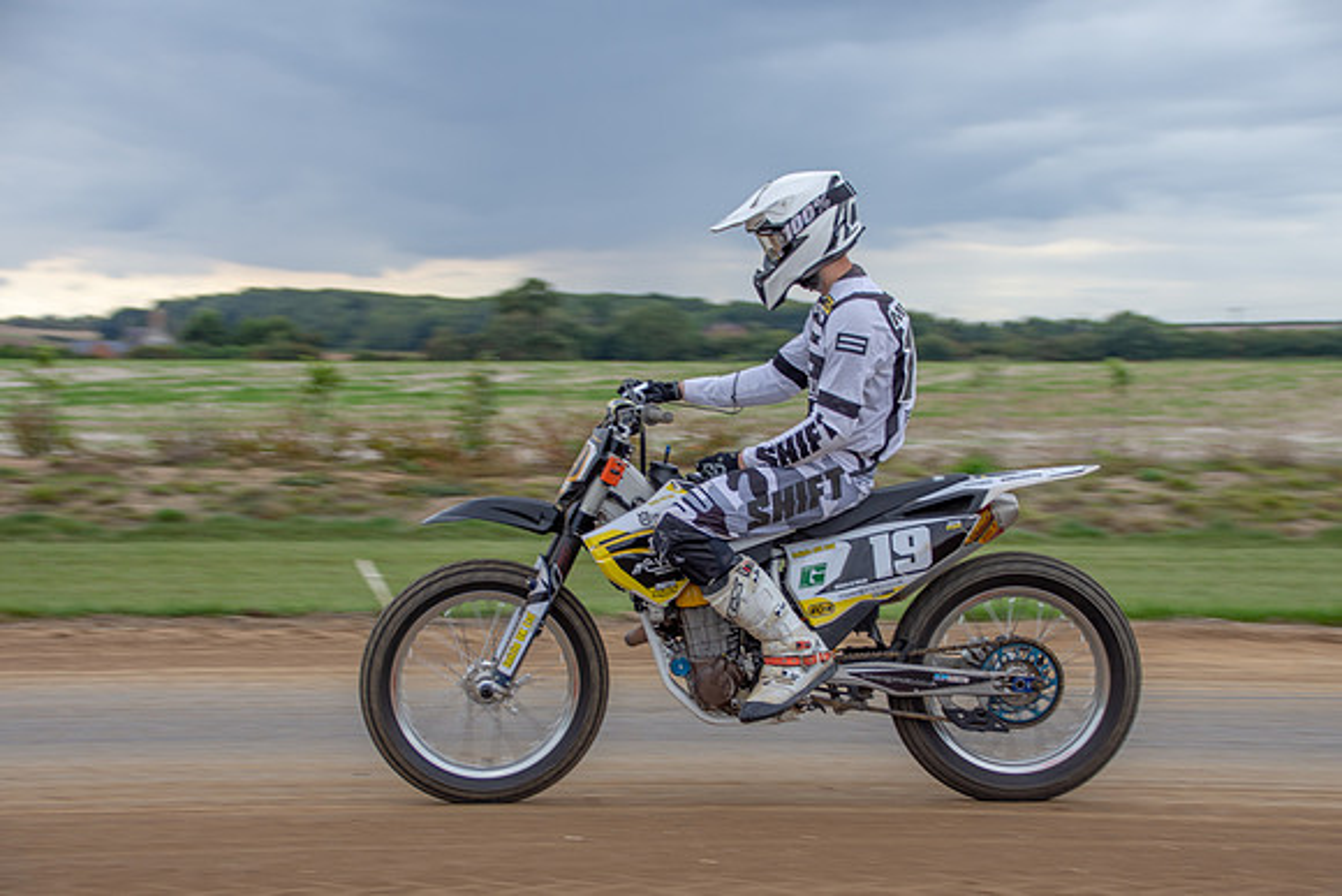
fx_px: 3597
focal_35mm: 96
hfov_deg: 21.1
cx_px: 671
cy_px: 448
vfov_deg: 14.2
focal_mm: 60
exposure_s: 1/200
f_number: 6.3
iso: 160
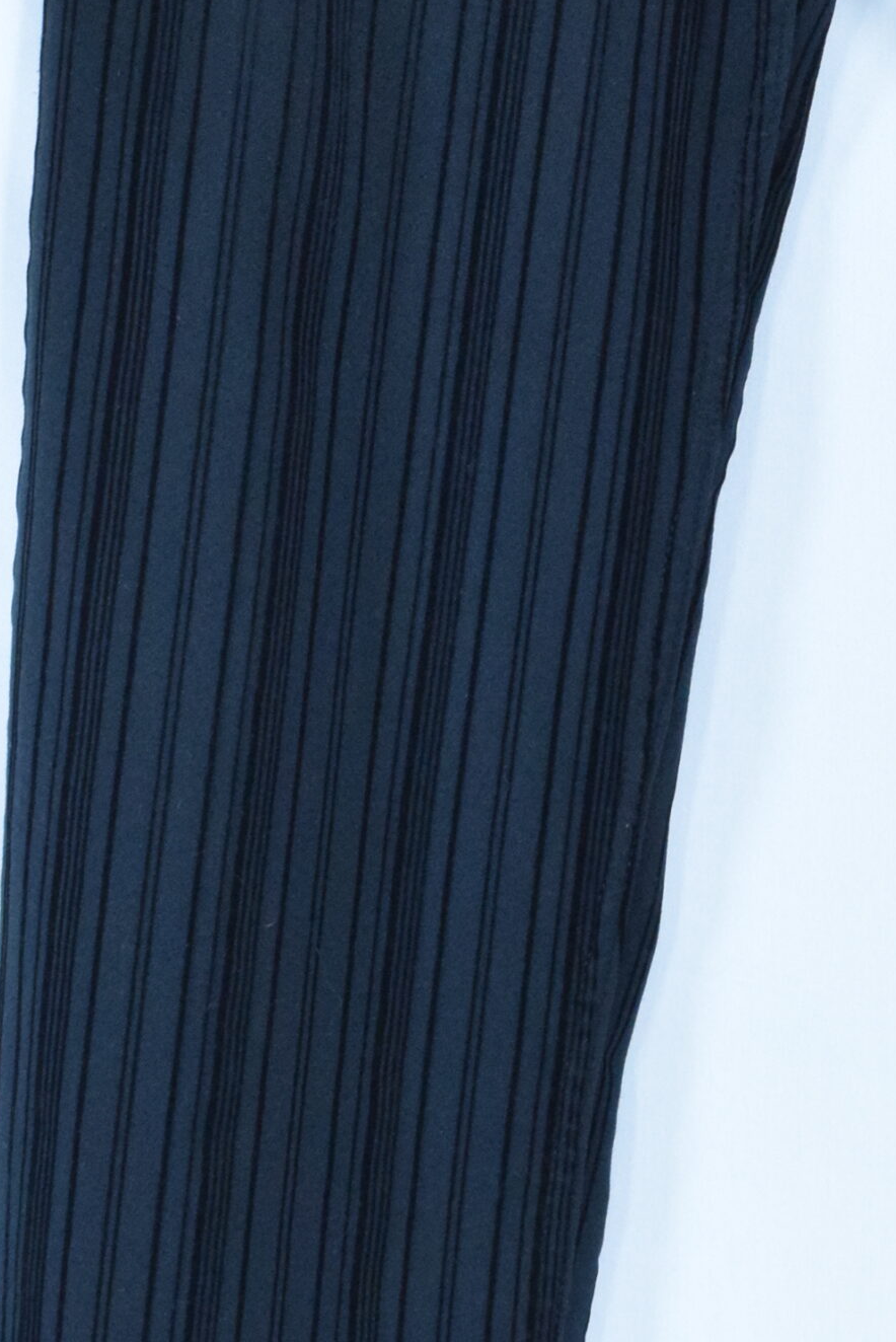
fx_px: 4904
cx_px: 870
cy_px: -197
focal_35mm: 132
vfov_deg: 15.1
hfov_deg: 10.4
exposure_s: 1/250
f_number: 8
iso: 3200
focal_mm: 29
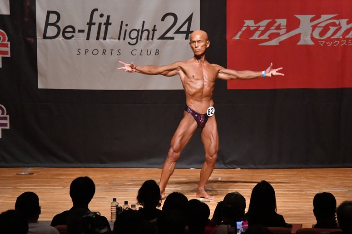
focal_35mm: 217
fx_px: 2121
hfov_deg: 9.5
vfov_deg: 6.3
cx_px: 176
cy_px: 117
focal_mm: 145
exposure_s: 1/400
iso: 10000
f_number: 5.6
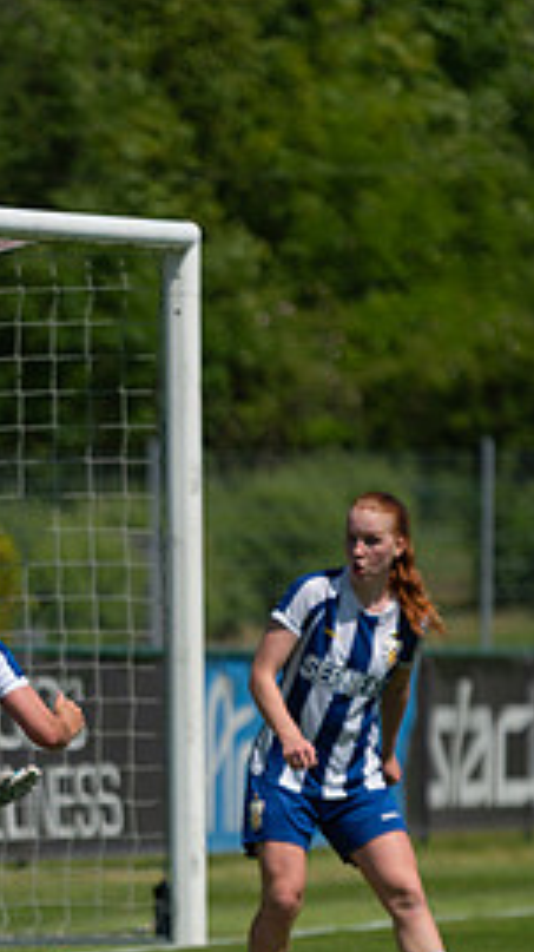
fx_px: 11345
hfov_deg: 2.7
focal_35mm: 450
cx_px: -288
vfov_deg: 4.8
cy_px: 761
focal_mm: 175
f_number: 3.2
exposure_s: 1/2500
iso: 110
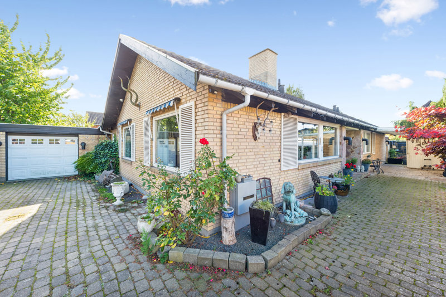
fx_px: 173
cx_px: 223
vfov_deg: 81.2
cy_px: 148
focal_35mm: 14
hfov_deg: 104.3
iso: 250
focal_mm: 14
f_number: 10
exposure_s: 1/40
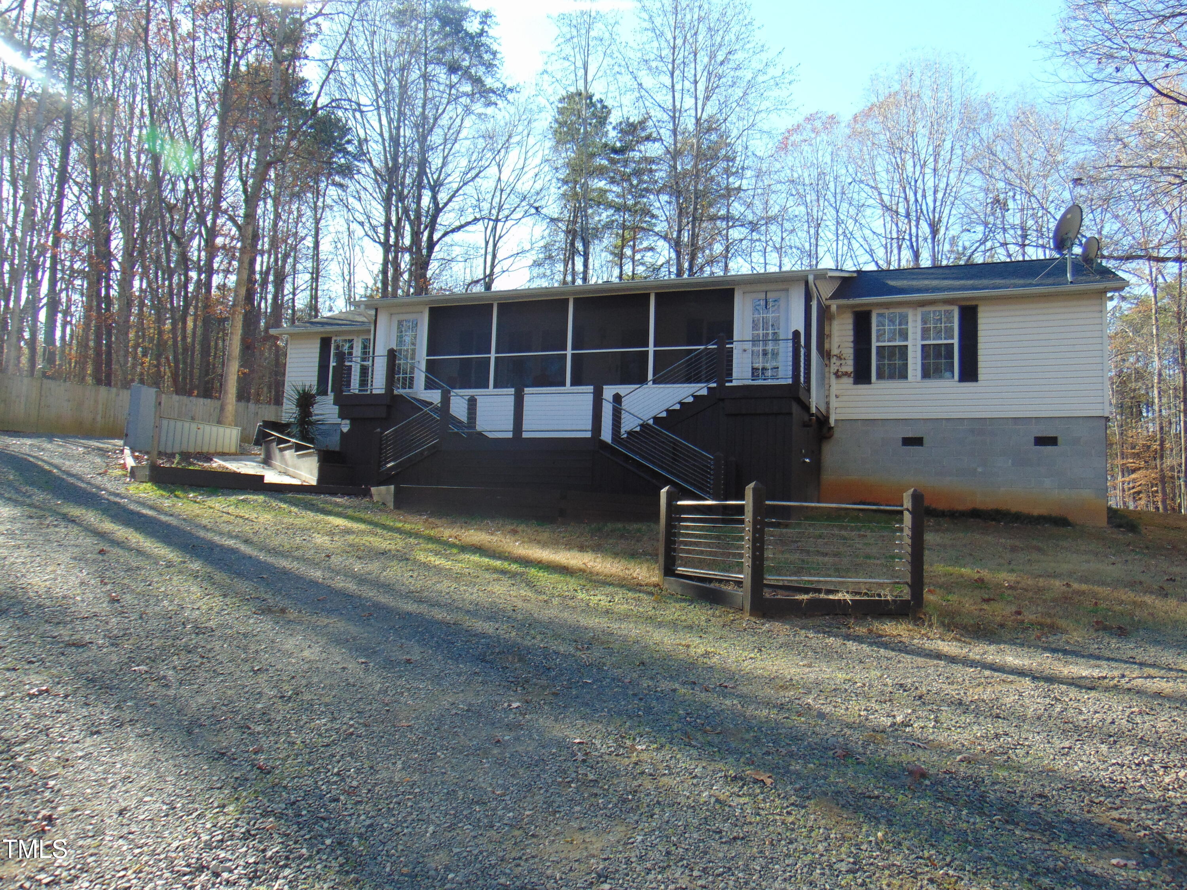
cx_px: 594
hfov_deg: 69.4
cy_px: 445
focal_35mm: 25
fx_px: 857
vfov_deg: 54.9
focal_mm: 4.5
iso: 80
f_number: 3
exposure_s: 1/250
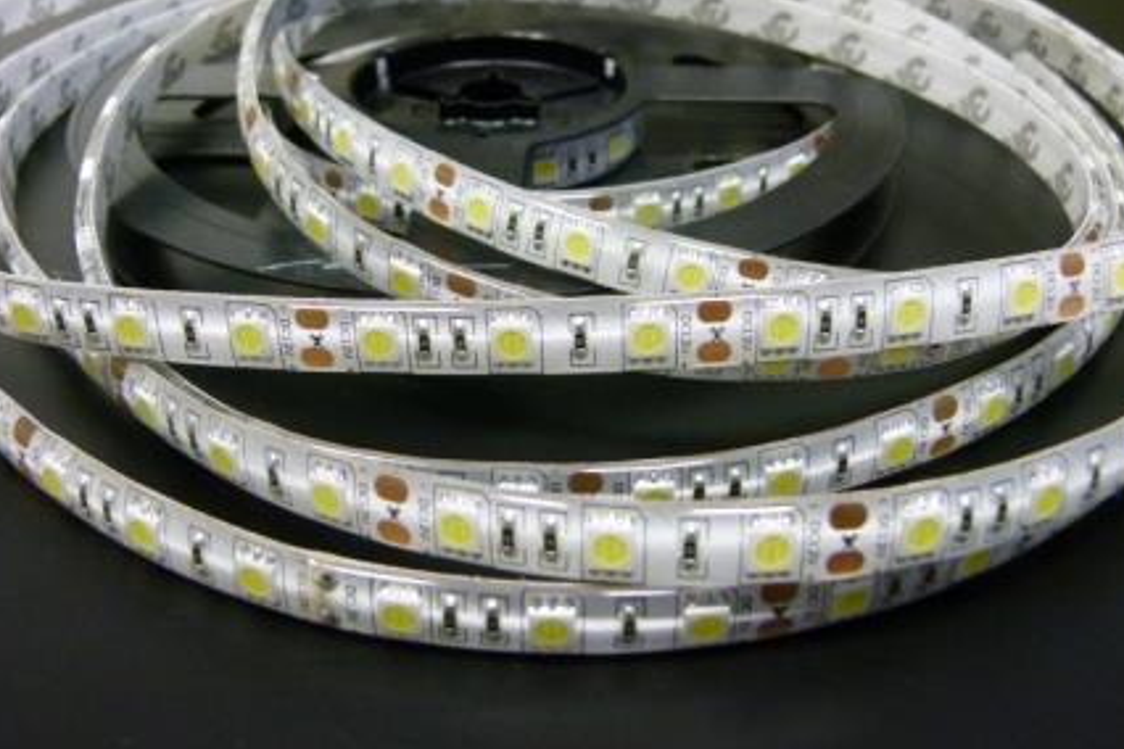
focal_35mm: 35
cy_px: 311
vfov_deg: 37.7
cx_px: 567
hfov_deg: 54.4
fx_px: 1093
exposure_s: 1/20
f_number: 3
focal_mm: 5.8
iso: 400
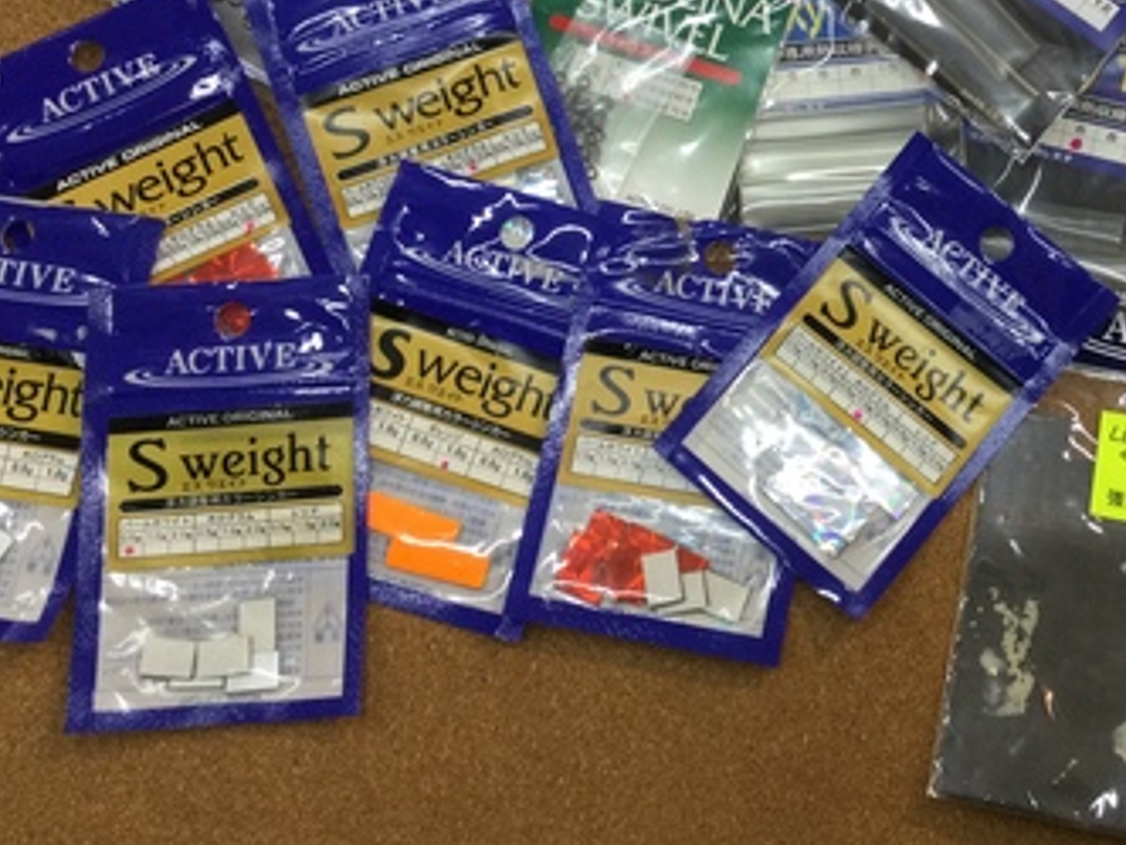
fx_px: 1822
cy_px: 149
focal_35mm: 56
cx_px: 848
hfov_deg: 33.6
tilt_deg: -73.2
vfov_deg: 25.6
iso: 25
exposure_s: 1/40
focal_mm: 3.3
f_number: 2.4
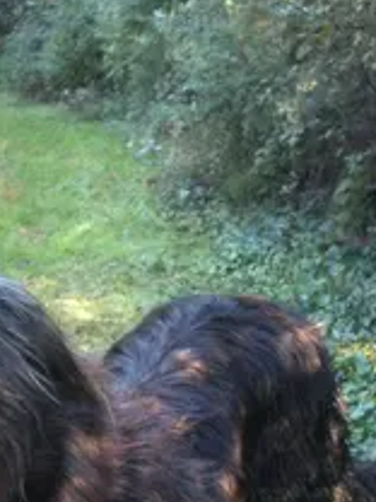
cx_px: 74
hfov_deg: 17.4
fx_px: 1217
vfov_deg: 22.5
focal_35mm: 84
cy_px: 492
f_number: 2.8
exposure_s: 1/15
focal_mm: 3.85
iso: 80
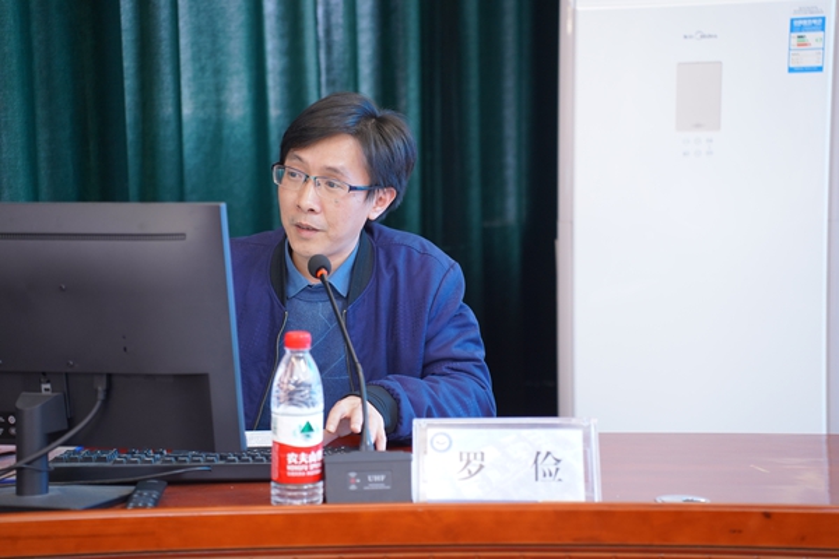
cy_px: 280
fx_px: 1748
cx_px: 420
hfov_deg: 27.0
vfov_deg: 18.2
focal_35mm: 75
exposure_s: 1/50
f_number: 2.8
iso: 1000
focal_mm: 75
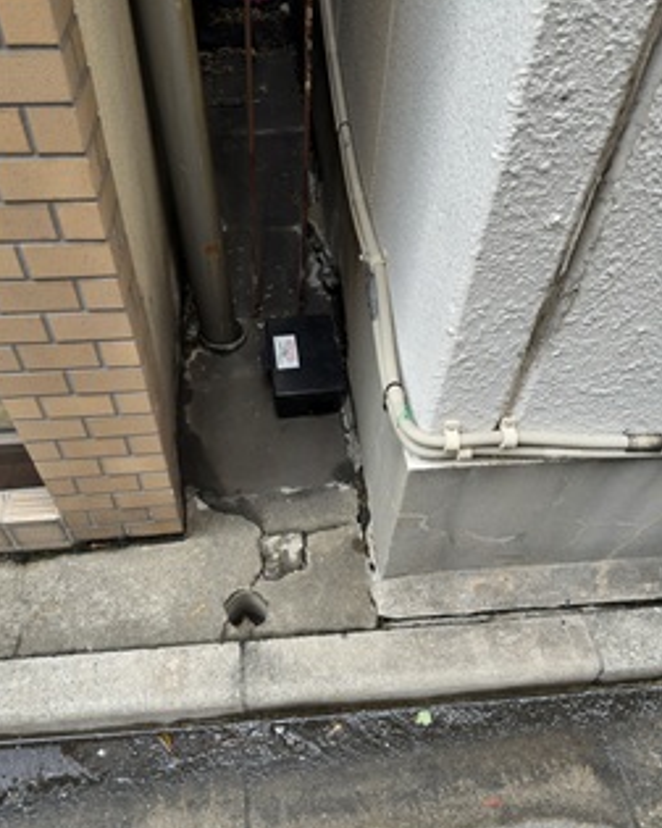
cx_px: 320
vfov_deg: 66.0
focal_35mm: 26
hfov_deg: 54.9
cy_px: 400
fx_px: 637
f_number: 1.78
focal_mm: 6.76
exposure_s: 1/121
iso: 50
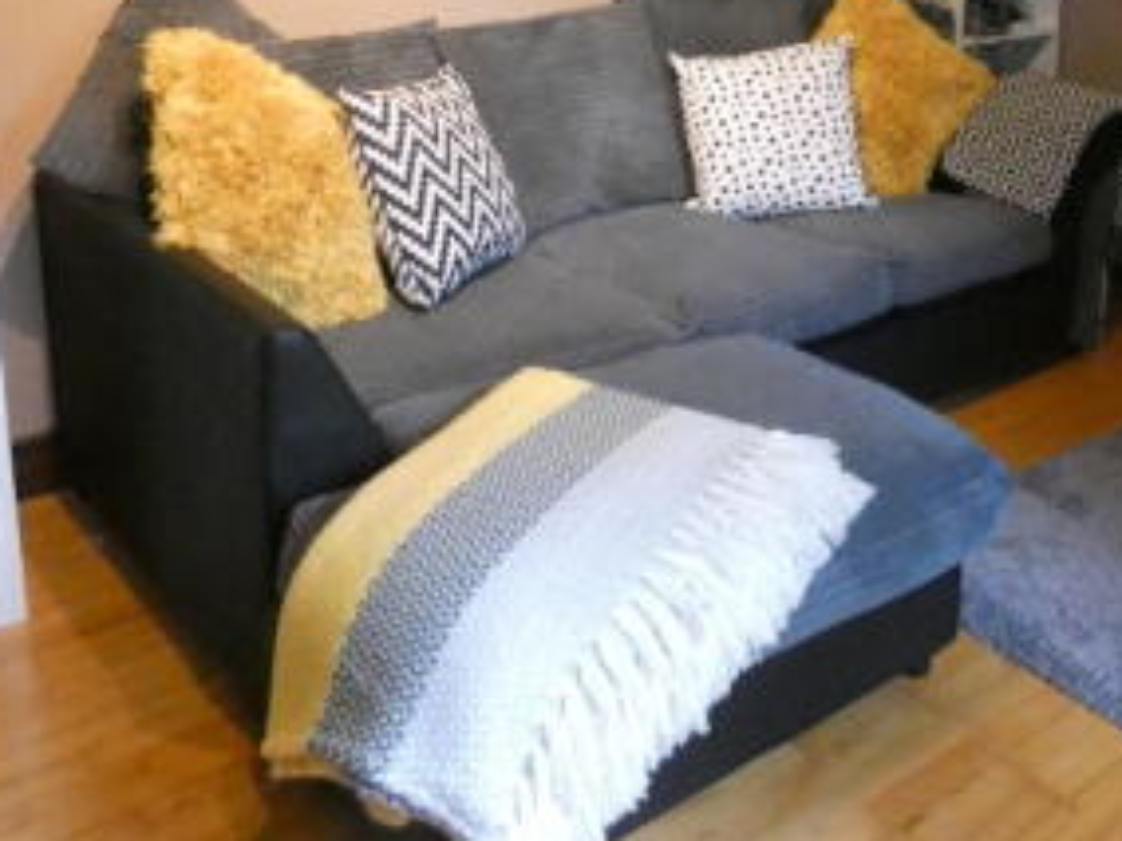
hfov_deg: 44.2
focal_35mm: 41
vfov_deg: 33.8
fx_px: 1329
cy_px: 140
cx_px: 843
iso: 1250
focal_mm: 3.6
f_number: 2.8
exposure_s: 1/60
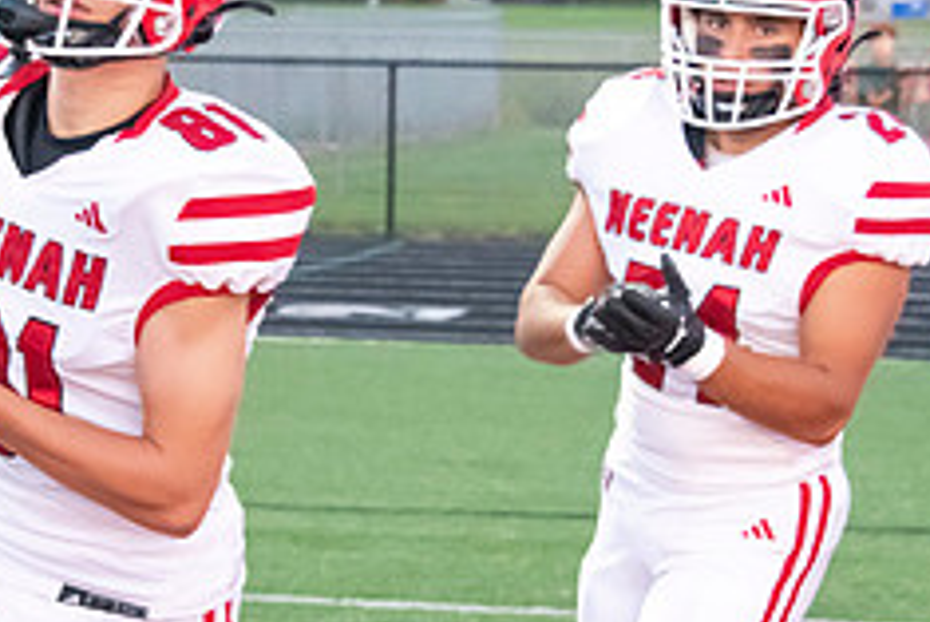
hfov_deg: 11.9
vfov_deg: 7.9
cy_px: 327
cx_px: 396
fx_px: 4472
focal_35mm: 173
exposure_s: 1/640
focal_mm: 70
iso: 10000
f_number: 7.1
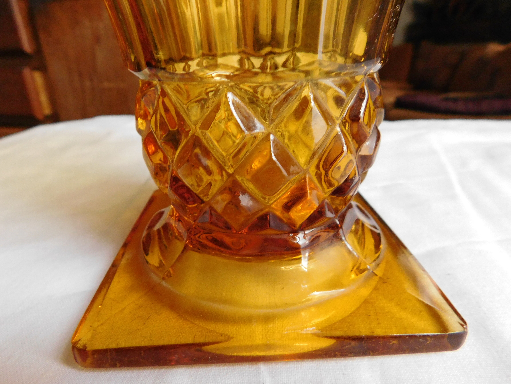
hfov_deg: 73.9
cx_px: 256
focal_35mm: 23
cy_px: 192
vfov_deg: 58.9
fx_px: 340
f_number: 3
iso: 400
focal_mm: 4
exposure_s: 1/20
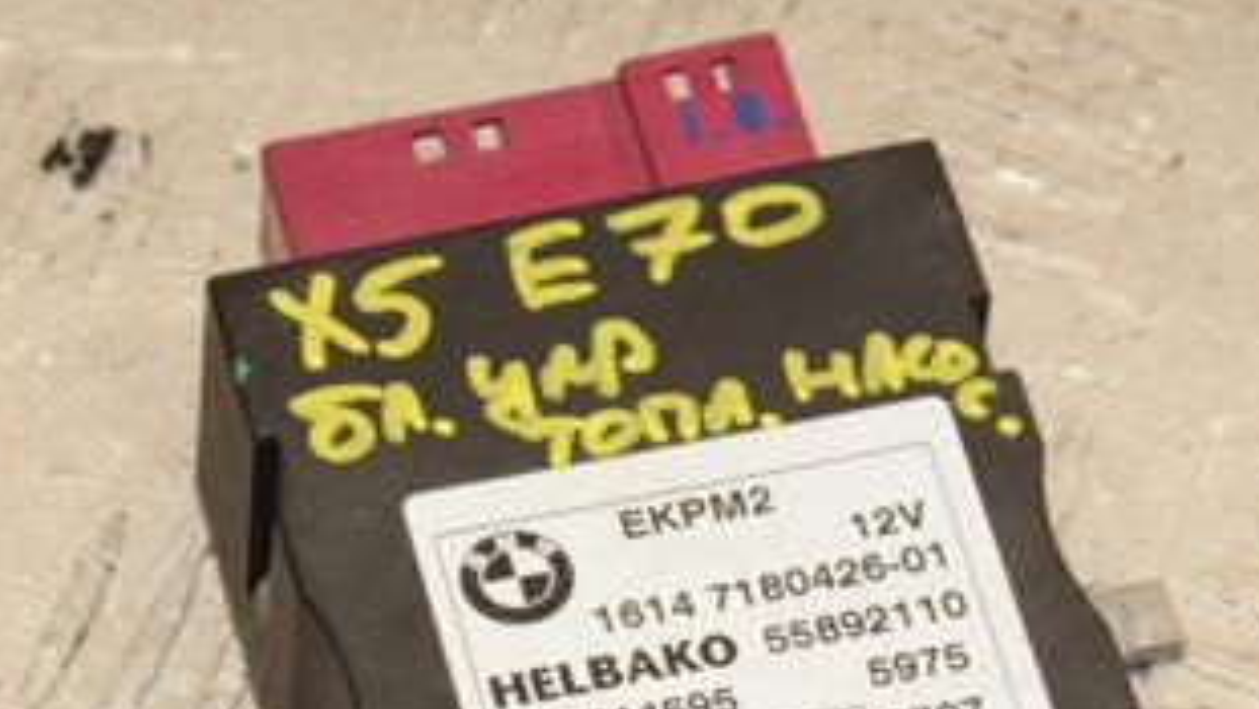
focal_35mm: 227
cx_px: 591
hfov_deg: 9.5
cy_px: 701
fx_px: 7579
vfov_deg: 5.3
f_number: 8
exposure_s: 1/200
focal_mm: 75
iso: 800
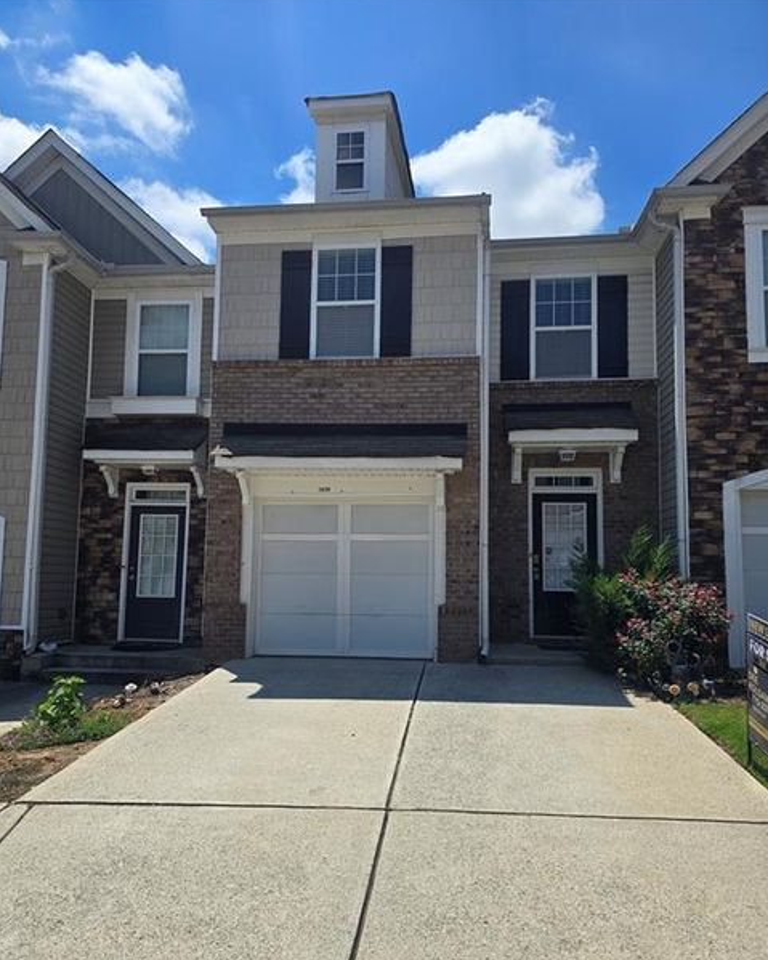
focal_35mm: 25
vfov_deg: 68.0
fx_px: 710
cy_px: 526
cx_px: 374
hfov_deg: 56.8
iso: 12
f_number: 1.7
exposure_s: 1/1044
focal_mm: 6.3
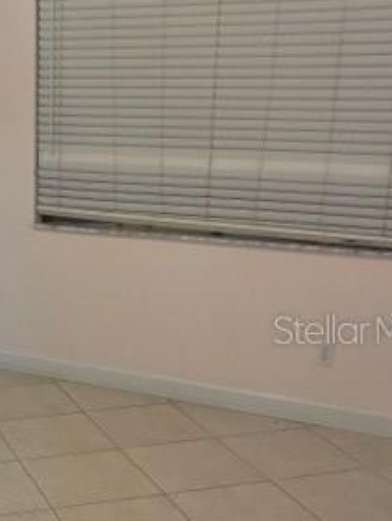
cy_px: 329
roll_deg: -0.2
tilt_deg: -15.7
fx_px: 889
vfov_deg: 32.5
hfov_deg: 23.8
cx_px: 4
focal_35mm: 59
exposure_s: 1/30
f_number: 1.6
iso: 500
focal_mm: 5.96
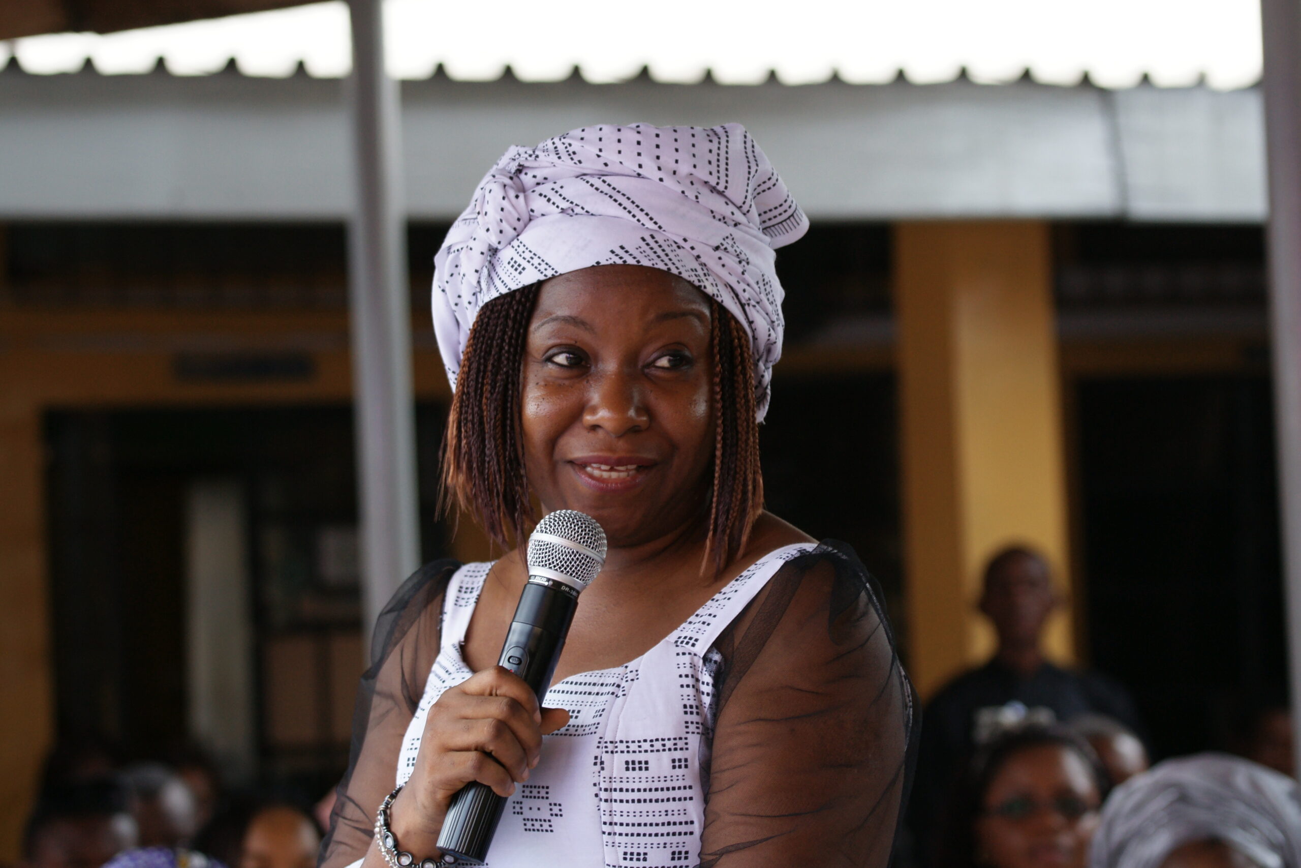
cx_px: 650
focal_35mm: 135
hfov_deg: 15.2
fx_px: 4879
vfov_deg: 10.2
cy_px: 434
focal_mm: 90
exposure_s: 1/125
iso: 200
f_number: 4.5
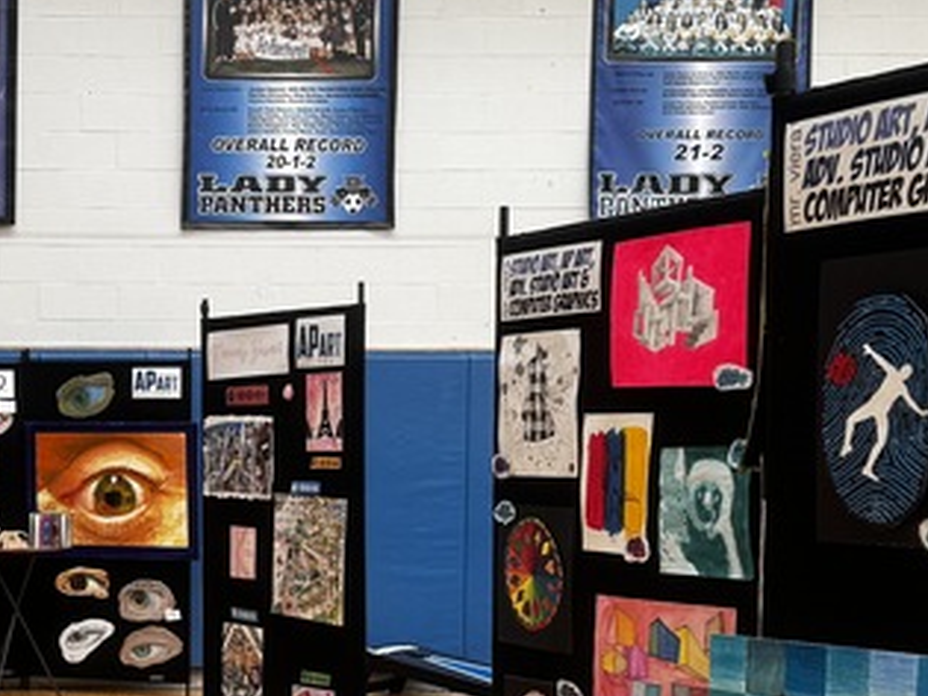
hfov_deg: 24.4
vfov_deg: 18.7
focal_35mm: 78
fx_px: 2090
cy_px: 569
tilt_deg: -3.7
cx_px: 103
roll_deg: -0.3
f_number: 1.78
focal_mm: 6.76
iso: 80
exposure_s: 1/121
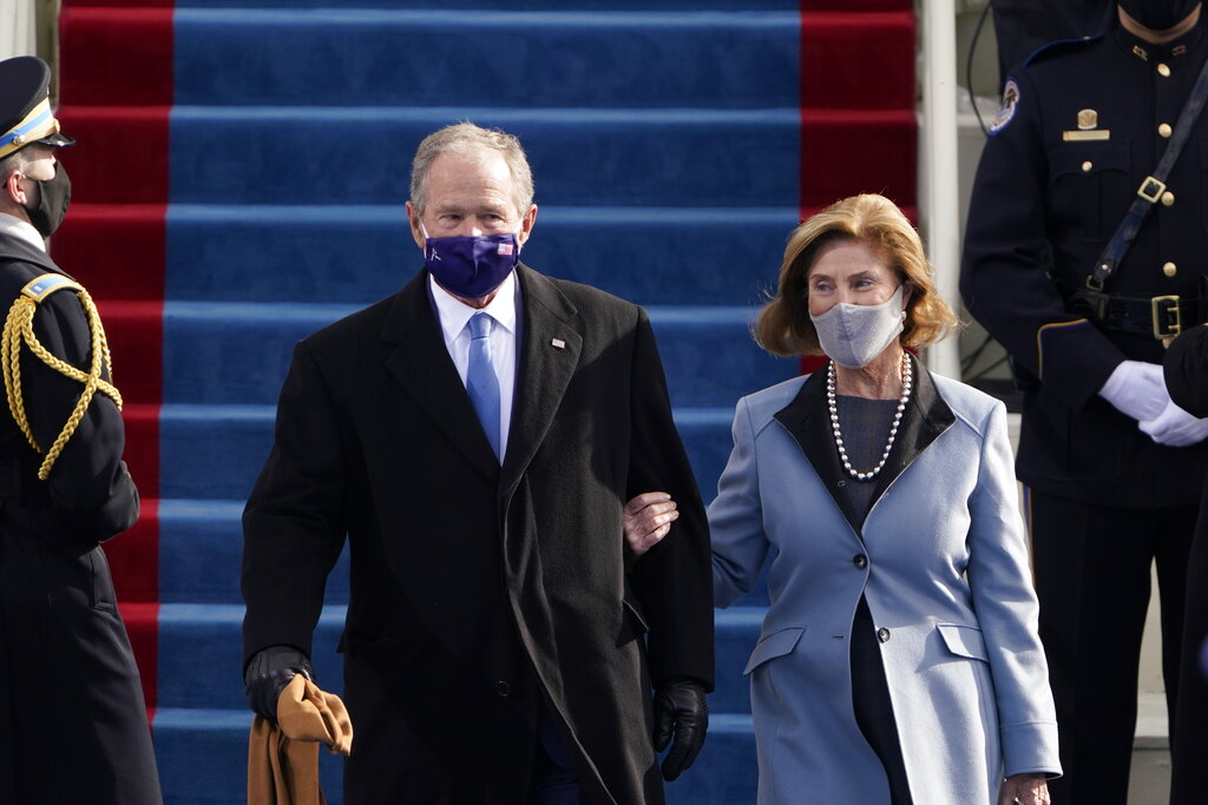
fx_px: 28189
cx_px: 604
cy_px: 402
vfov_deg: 1.6
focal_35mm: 840
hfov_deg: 2.5
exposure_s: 1/800
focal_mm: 840
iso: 640
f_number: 9
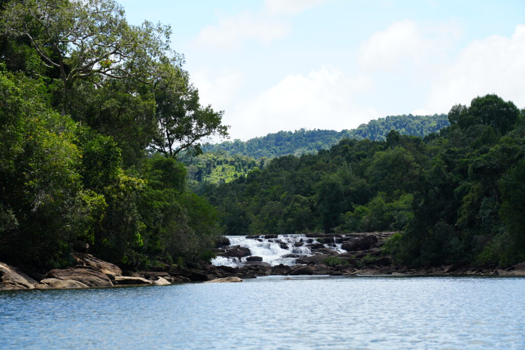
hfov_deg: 19.5
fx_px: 1531
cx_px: 262
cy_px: 175
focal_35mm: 105
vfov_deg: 13.0
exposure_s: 1/200
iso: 100
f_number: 6.3
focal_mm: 105
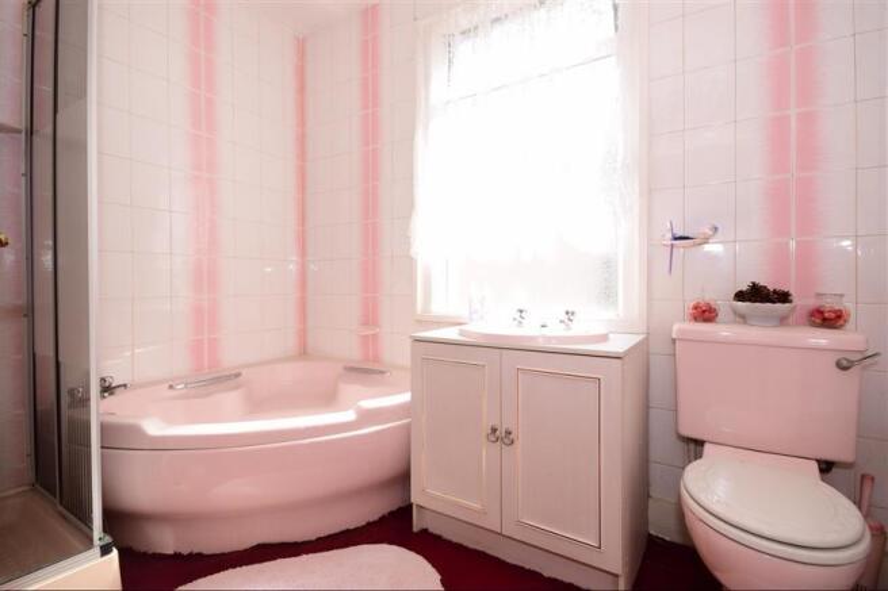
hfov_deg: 95.0
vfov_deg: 72.0
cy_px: 296
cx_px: 444
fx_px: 407
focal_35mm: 16
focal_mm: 11
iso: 400
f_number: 10
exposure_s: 1/200
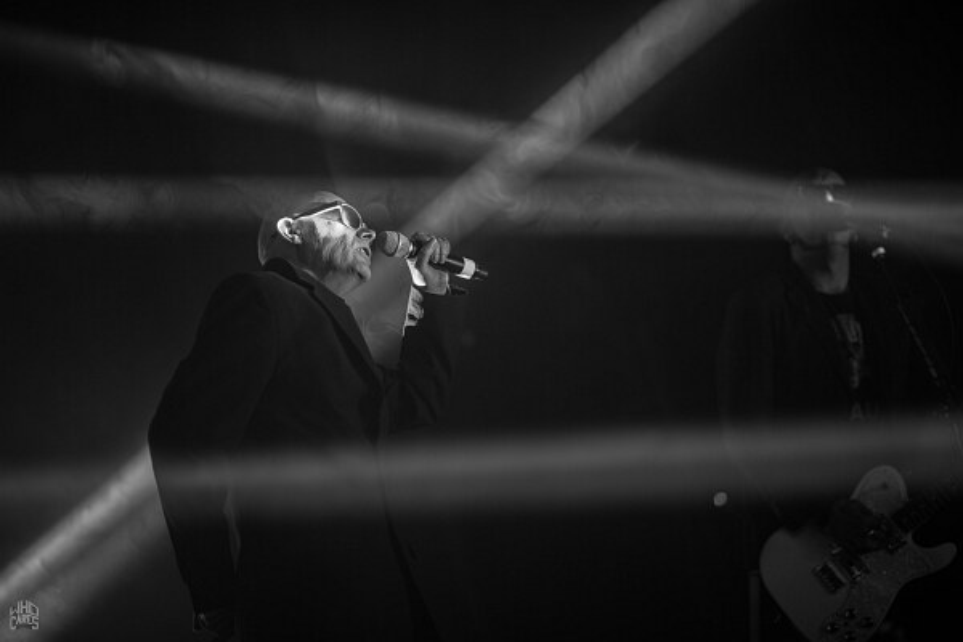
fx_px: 2274
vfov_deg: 16.1
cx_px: 482
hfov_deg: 23.9
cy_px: 321
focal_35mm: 85
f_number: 1.4
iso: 400
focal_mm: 85
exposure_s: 1/125
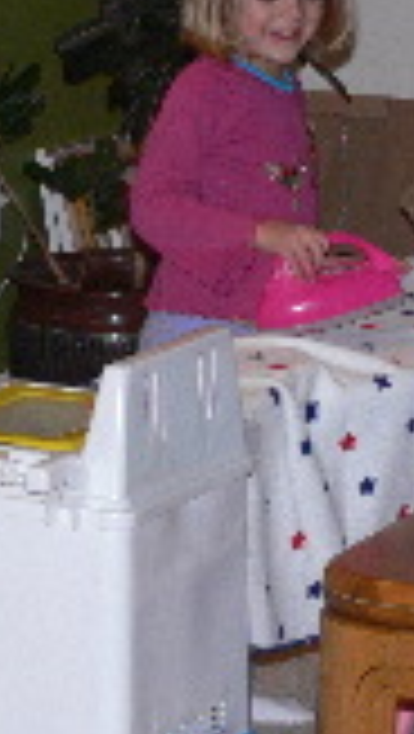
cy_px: 270
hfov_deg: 6.7
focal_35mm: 182
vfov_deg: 11.8
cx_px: 256
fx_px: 3543
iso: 100
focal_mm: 14.4
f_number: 3.2
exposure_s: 1/30
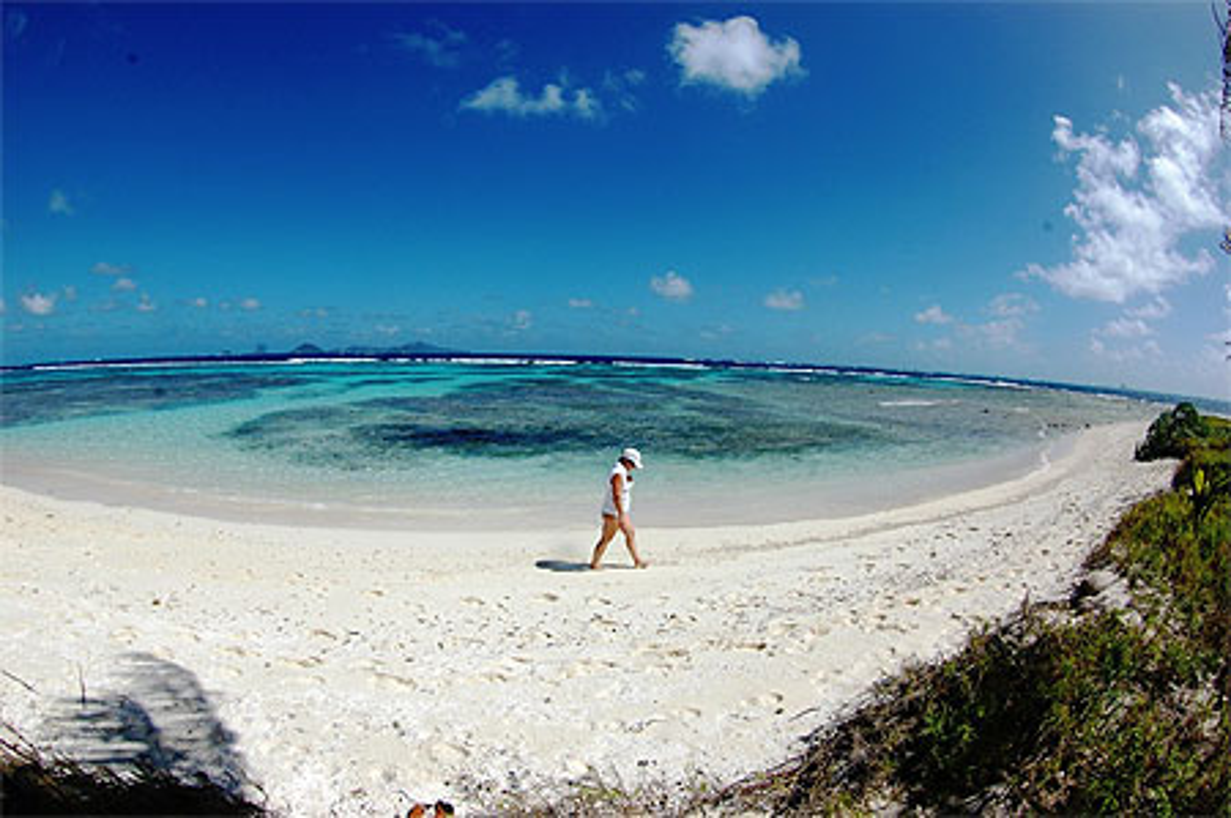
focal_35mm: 15
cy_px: 409
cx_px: 616
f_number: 11
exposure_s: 1/500
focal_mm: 10
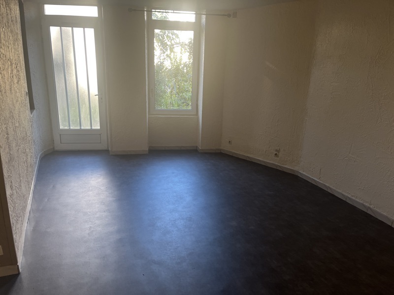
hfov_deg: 67.3
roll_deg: -1.8
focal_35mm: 26
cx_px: 197
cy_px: 148
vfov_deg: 53.1
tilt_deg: -17.5
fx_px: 296
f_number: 1.6
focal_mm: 5.1
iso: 125
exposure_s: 1/116
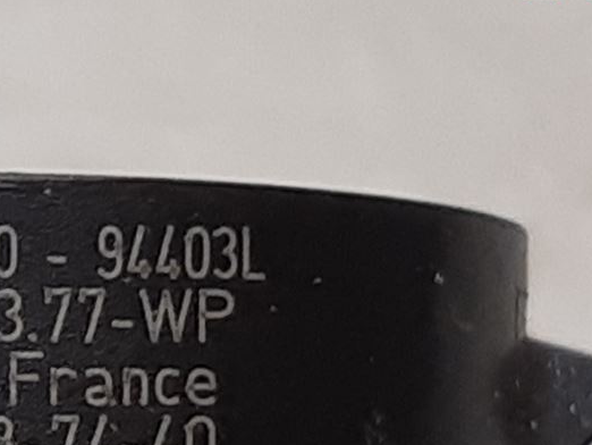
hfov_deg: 18.9
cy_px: 677
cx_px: 60
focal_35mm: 102
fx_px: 1745
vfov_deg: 13.6
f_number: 1.7
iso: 64
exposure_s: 1/50
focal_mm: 3.93
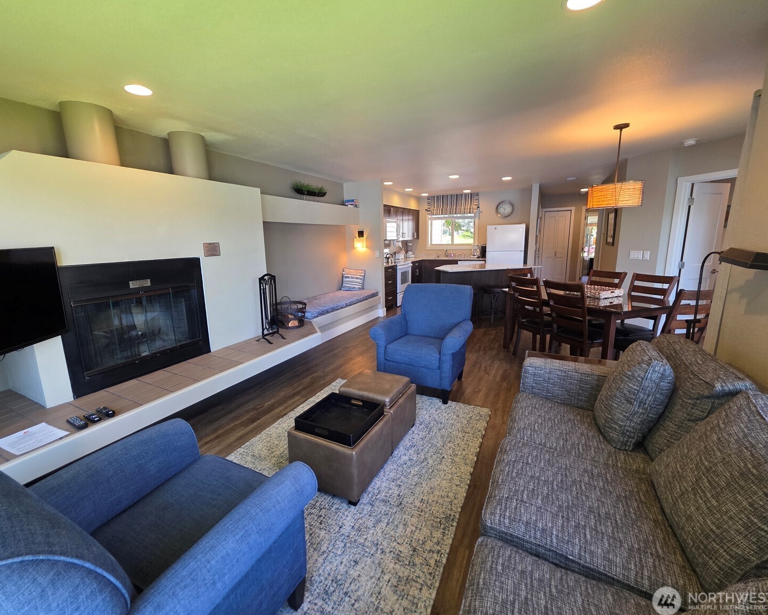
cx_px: 366
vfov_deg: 88.0
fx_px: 318
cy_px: 304
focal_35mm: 14
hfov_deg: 100.6
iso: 200
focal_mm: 2.2
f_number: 1.9
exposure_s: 1/120
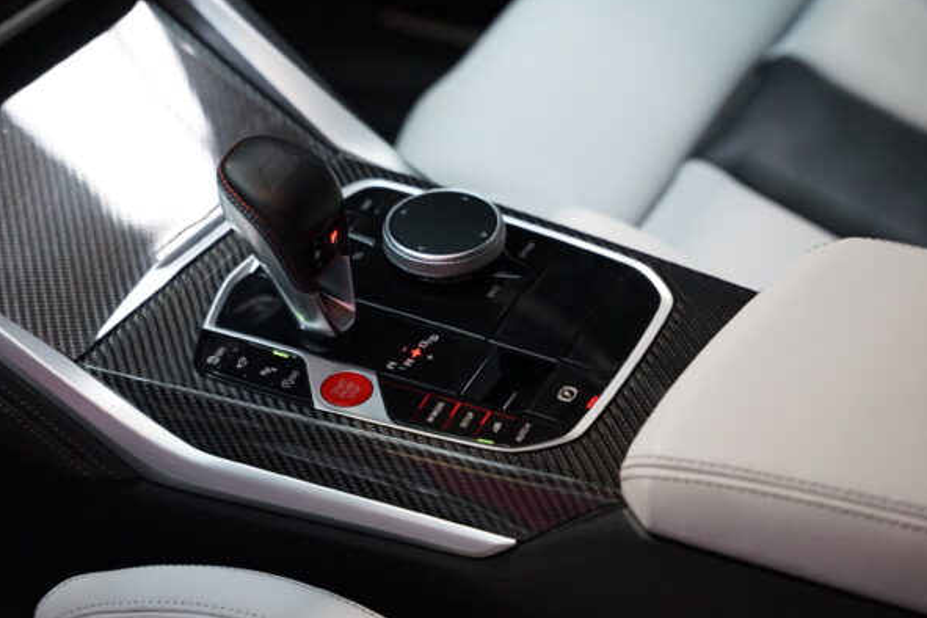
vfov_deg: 15.0
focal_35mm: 91
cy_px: 306
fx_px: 2343
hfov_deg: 22.4
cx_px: 384
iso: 2000
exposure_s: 1/80
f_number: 2.8
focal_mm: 70
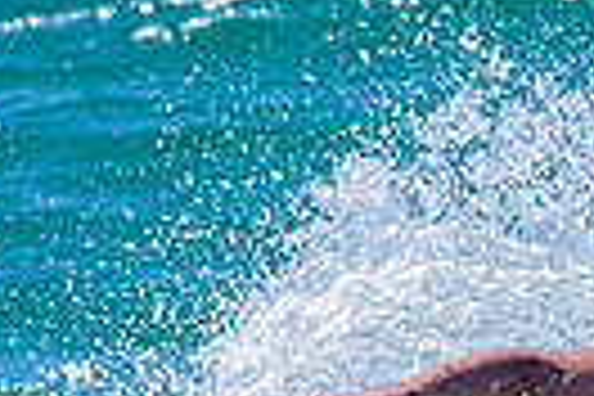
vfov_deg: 0.5
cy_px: 673
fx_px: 41923
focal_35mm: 2541
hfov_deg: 0.8
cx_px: 338
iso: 1250
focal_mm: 580
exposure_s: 1/2000
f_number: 11
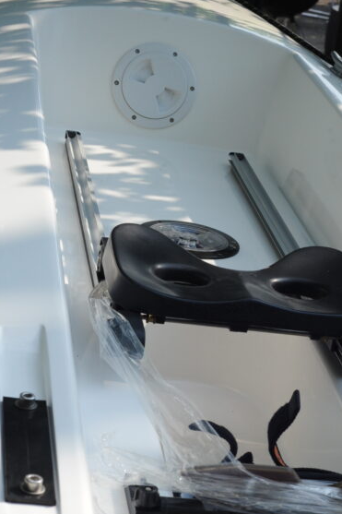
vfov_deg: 22.0
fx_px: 1312
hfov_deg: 14.8
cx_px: 267
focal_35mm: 92
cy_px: 373
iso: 1000
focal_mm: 50
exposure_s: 1/800
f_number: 13
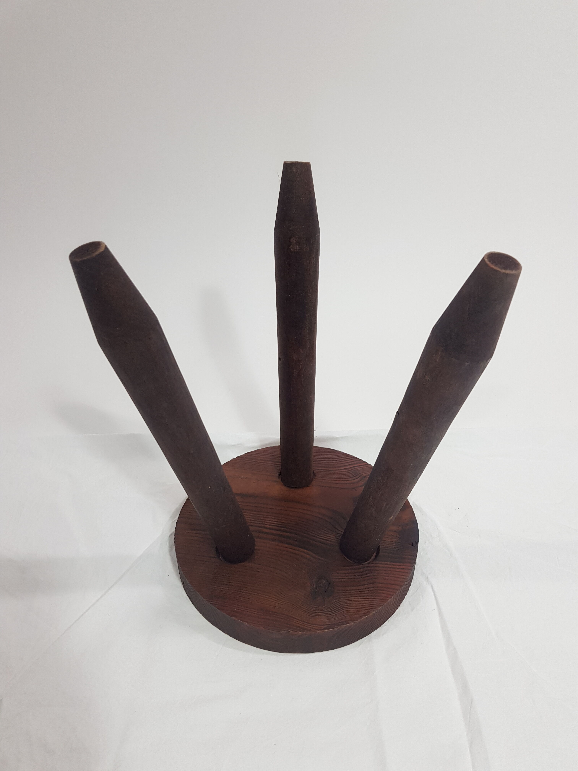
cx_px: 289
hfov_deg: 53.1
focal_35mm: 26
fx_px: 579
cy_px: 386
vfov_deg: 67.3
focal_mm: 4.2
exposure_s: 1/50
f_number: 1.7
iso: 80
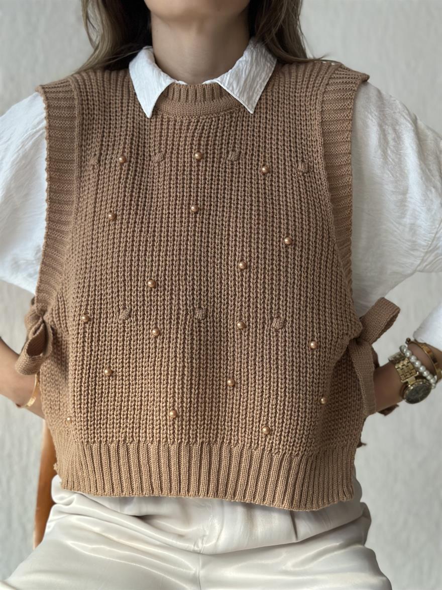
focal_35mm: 48
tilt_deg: -2.5
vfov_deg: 39.7
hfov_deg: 30.3
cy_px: 295
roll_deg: +0.8
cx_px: 221
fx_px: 817
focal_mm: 6.86
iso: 320
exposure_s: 1/60
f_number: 1.78
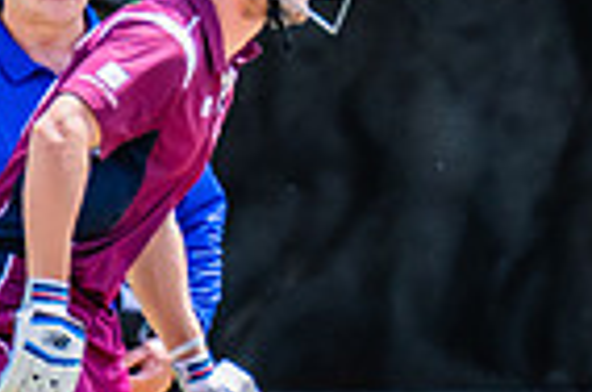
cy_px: 436
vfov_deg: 0.4
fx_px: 53013
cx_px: 1358
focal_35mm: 3231
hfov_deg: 0.6
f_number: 9
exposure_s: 1/1250
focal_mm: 600
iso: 800
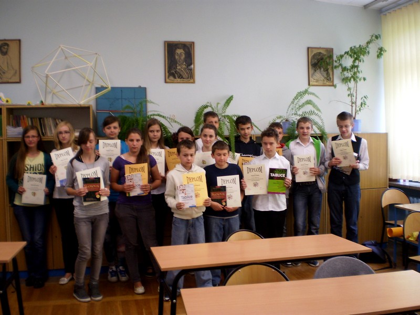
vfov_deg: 39.7
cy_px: 158
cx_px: 210
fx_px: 437
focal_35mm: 36
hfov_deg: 51.4
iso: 100
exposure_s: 1/30
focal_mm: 6.3
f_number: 3.1
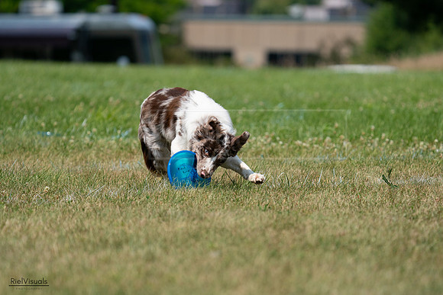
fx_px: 3631
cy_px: 148
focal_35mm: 295
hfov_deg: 7.0
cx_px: 222
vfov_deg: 4.7
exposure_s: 1/4000
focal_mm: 295
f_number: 5.6
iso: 640
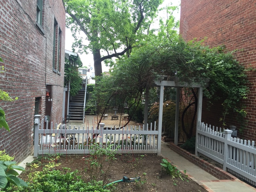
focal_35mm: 29
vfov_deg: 48.2
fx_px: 214
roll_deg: -2.8
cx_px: 128
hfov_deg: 61.7
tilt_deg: -0.4
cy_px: 96
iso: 40
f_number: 2.2
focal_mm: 4.15
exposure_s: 1/120
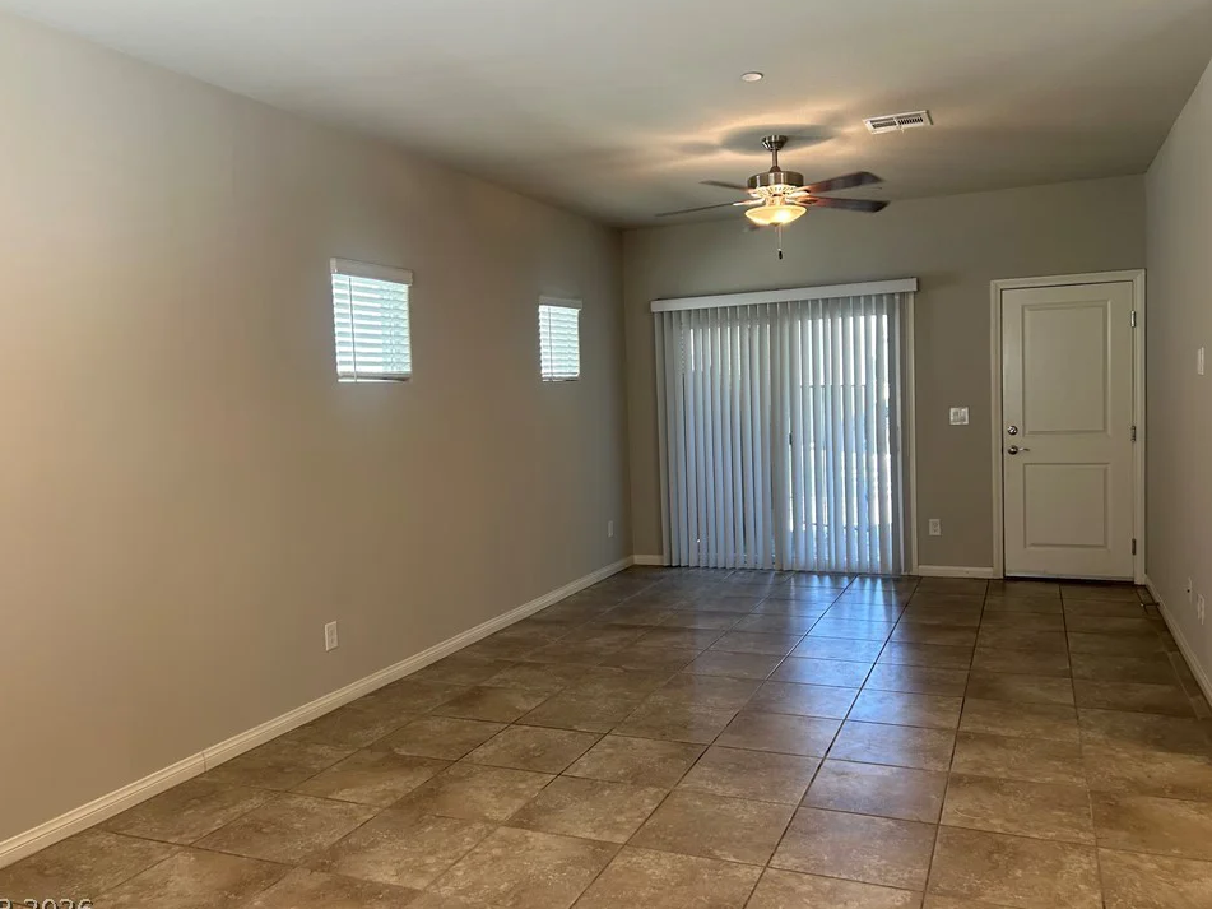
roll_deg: +2.5
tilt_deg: -1.4
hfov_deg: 63.5
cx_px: 607
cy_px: 441
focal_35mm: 28
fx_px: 980
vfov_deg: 49.7
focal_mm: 5.7
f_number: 1.5
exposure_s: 1/60
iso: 80
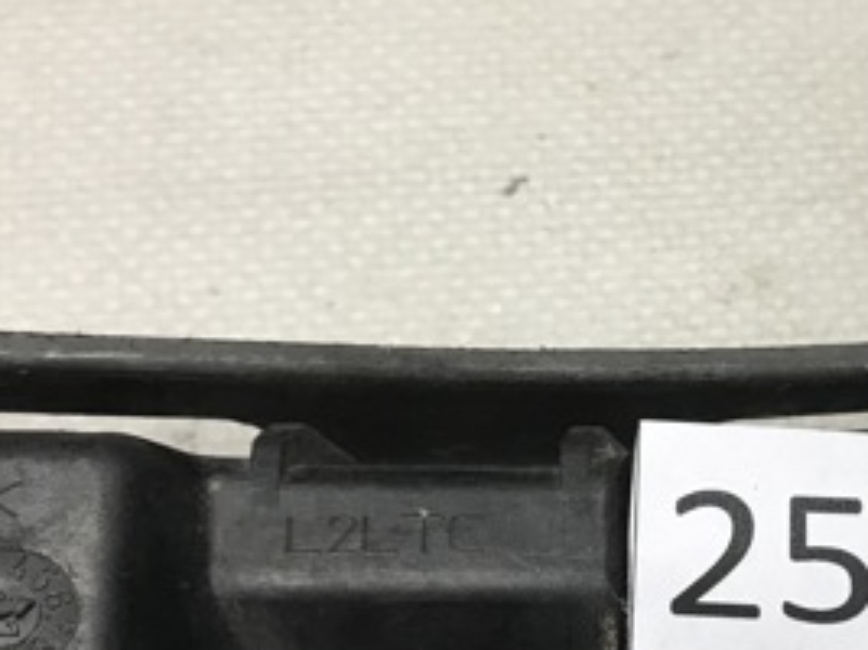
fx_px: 1679
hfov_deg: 28.0
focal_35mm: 67
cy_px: 593
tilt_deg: -72.5
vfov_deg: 21.4
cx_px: 761
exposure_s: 1/33
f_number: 1.8
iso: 32
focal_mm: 3.99
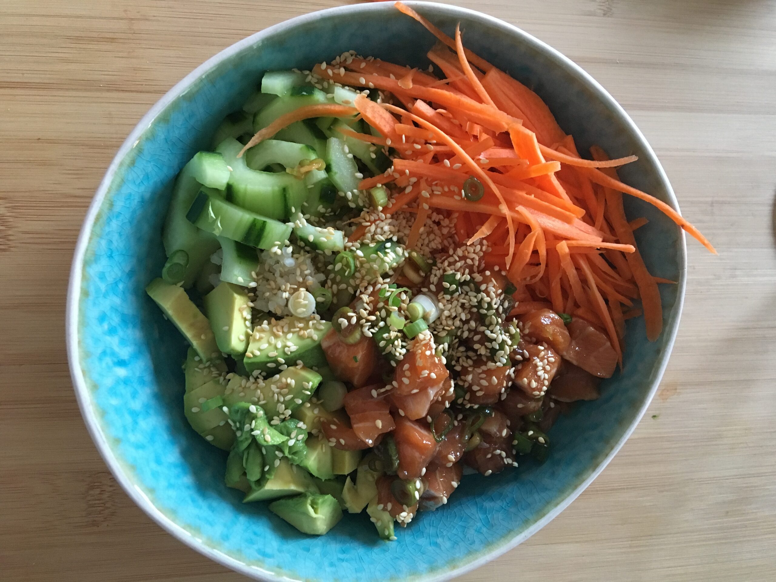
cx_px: 388
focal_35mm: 29
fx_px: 650
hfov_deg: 61.7
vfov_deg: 48.2
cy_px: 291
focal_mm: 4.15
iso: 200
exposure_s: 1/25
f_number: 2.2
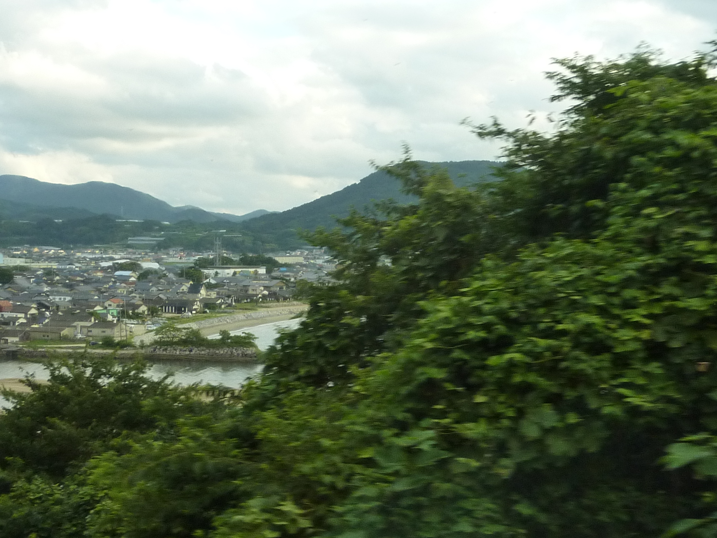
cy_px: 269
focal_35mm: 55
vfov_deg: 26.6
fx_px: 1139
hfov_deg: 34.9
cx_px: 358
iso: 200
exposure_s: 1/250
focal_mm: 5
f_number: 4
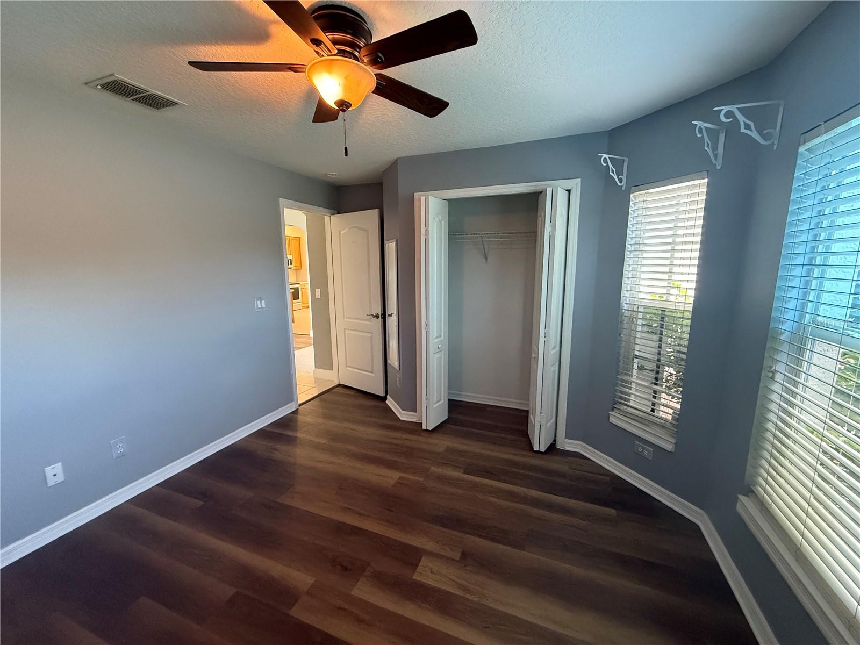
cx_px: 430
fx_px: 348
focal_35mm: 14
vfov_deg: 85.7
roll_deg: +0.4
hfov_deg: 102.1
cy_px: 322
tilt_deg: -9.5
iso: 640
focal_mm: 2.22
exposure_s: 1/60
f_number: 2.2
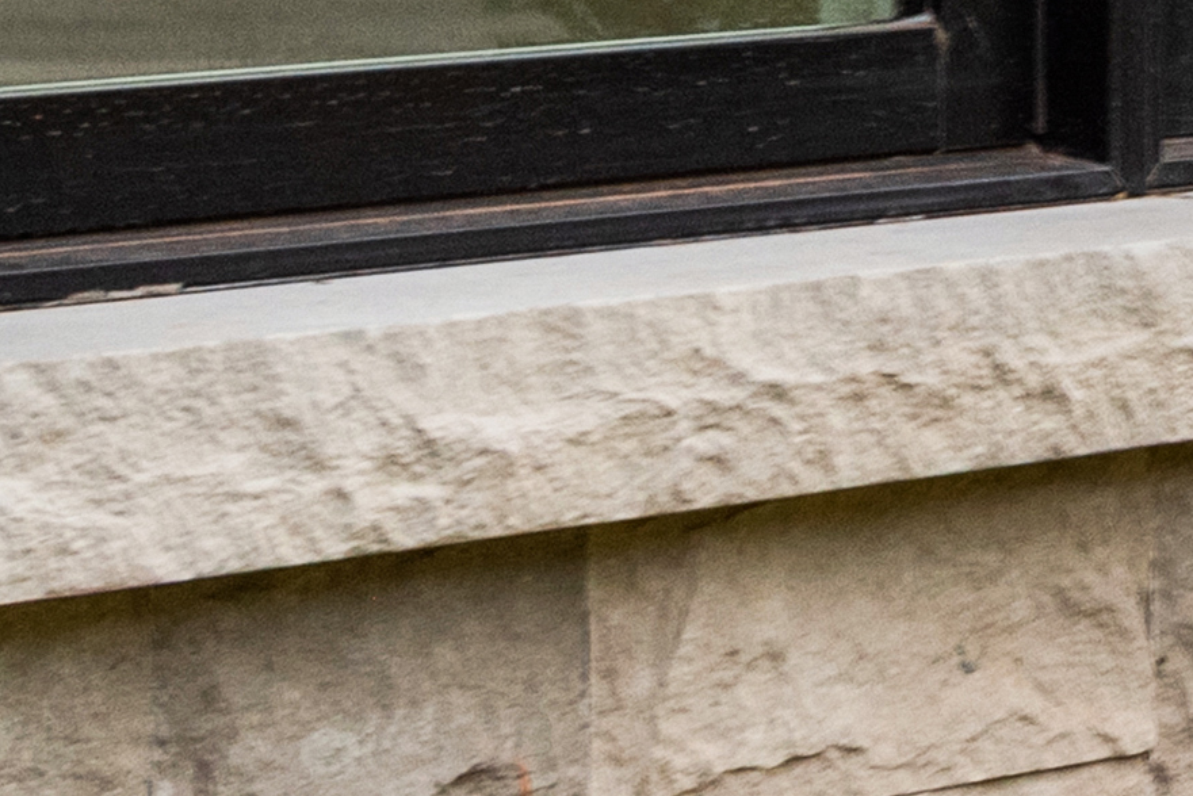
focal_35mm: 239
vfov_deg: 5.7
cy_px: -290
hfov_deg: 7.6
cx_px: 3419
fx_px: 7922
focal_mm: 35
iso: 400
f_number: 7.1
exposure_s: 1/1250
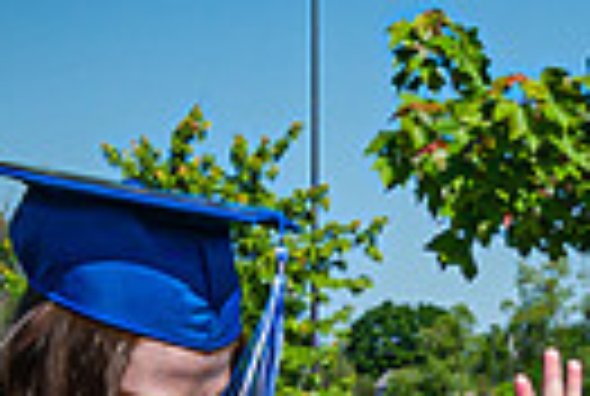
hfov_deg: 11.5
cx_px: 569
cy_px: 670
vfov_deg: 7.6
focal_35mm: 177
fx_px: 2907
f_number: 10
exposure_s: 1/400
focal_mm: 22
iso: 200
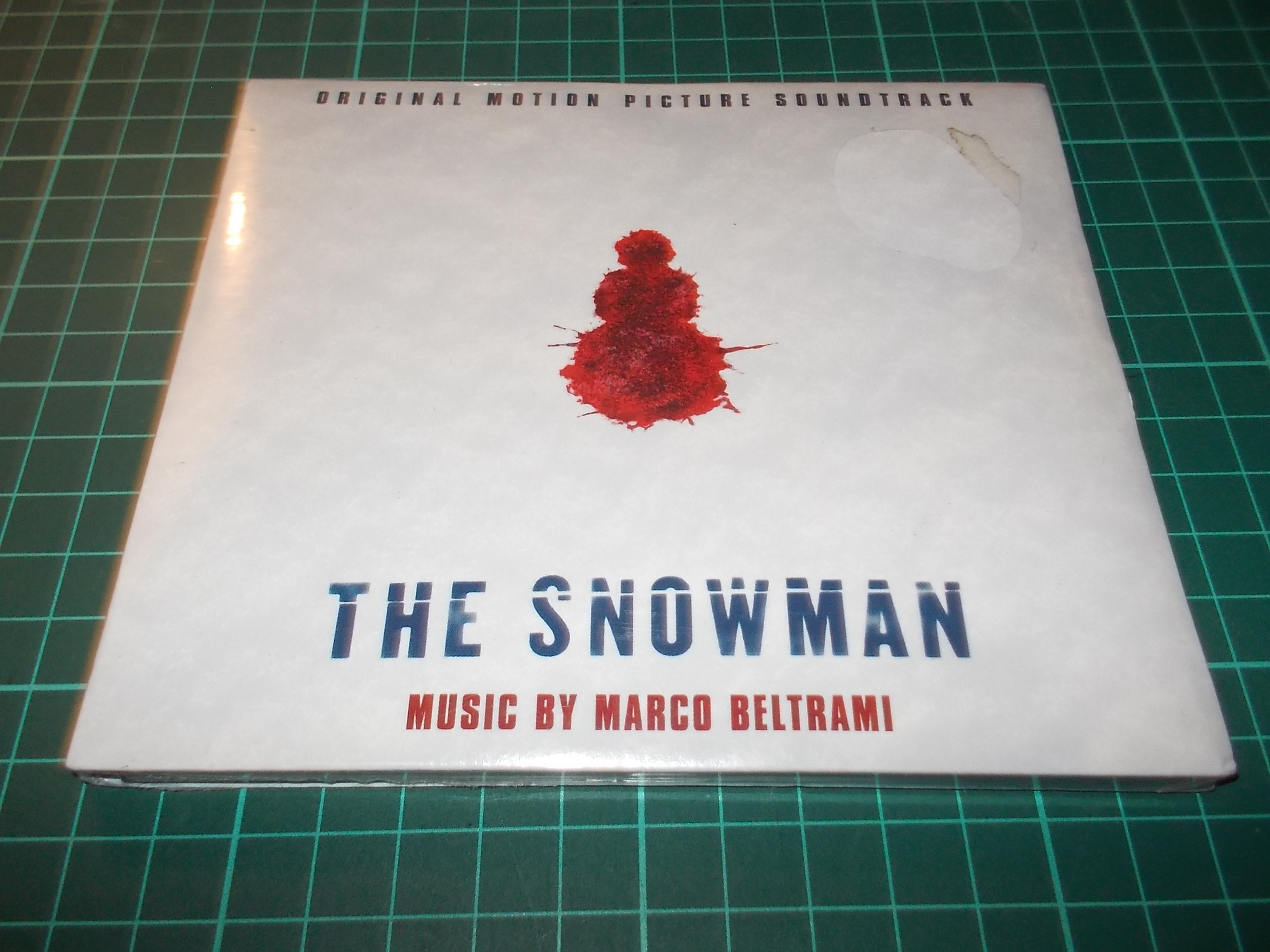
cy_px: 476
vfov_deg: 48.2
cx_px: 635
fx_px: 1064
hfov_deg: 61.7
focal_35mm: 29
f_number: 3.3
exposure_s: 1/30
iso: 200
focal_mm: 4.1
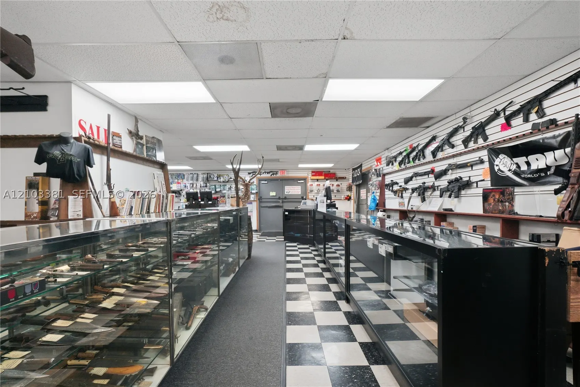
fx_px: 254
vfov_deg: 74.6
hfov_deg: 97.6
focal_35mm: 16
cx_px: 290
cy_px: 194
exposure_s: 1/40
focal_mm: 10.5
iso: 200
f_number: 6.3
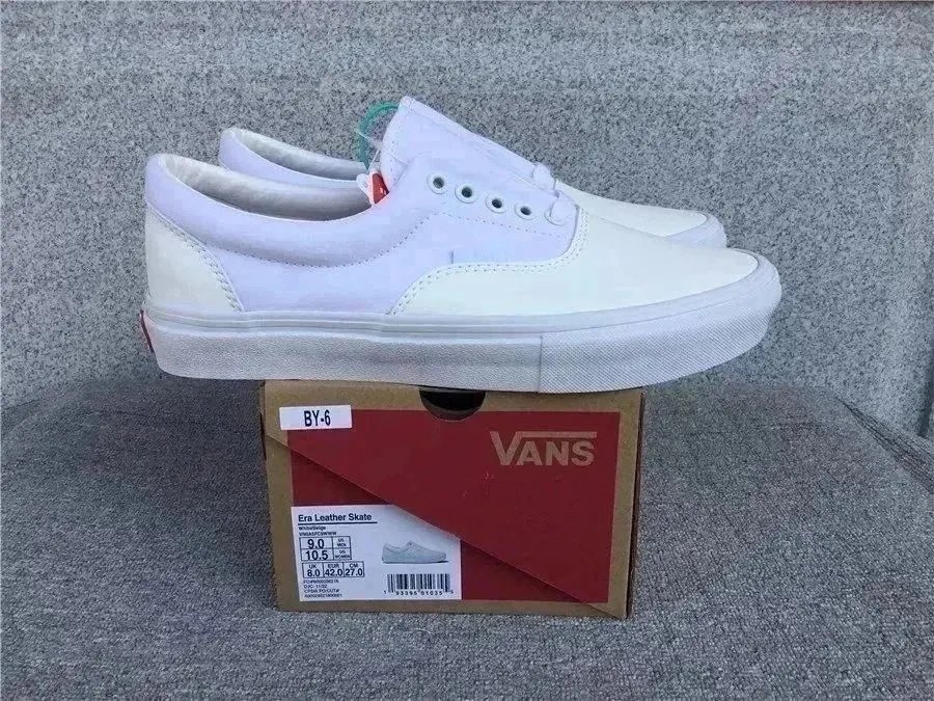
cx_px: 467
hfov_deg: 58.4
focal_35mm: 31
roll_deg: -0.7
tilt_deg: -17.5
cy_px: 350
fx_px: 836
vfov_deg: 45.4
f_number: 2.4
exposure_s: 1/608
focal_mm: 3.3
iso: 25
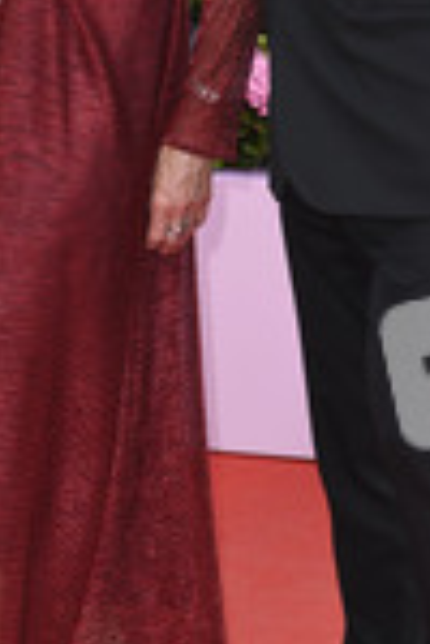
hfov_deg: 8.3
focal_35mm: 165
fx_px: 2956
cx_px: 211
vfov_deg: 12.4
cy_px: 133
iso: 640
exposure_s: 1/250
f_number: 6.3
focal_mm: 62
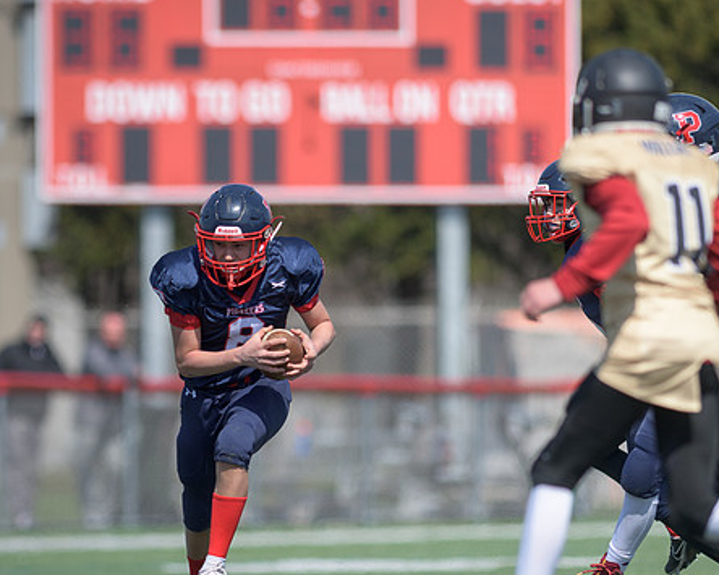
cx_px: 197
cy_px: 372
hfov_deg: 3.4
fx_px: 12169
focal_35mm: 572
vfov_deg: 2.7
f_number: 2.8
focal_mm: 300
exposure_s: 1/2000
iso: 100
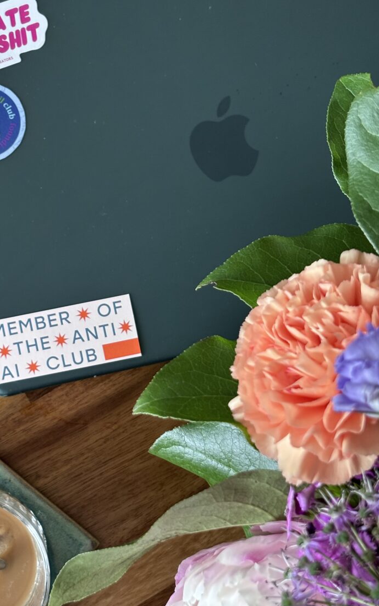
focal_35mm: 70
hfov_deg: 18.5
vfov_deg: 29.4
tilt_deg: -84.6
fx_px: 1157
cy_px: 315
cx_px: 103
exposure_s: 1/60
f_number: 1.6
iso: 125
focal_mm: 5.96
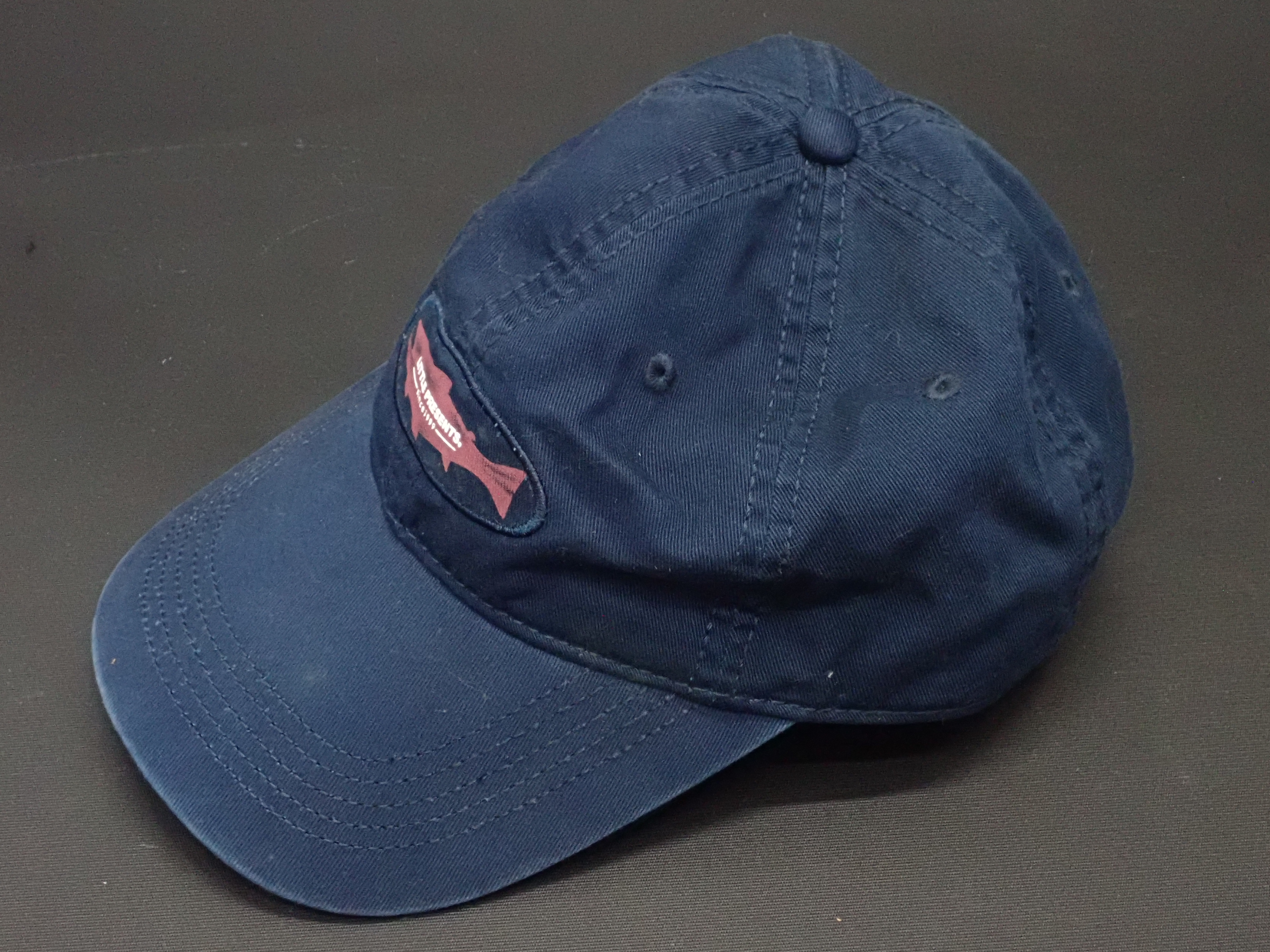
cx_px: 635
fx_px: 1468
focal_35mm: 40
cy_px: 476
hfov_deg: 46.8
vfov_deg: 36.0
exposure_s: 1/40
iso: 1600
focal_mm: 7.34
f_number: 4
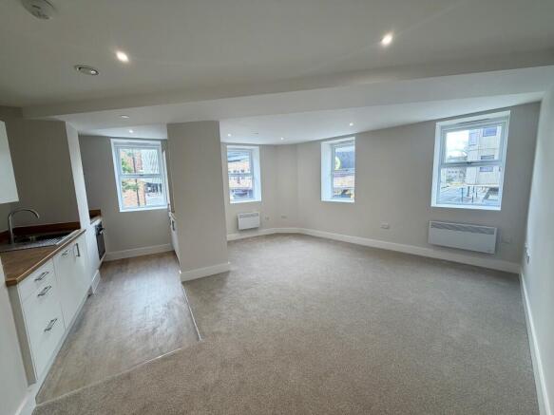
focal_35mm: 14
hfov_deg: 102.1
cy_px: 208
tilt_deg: -7.7
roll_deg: +2.2
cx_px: 277
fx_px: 224
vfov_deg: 85.7
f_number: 2.2
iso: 64
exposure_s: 1/100
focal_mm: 2.22
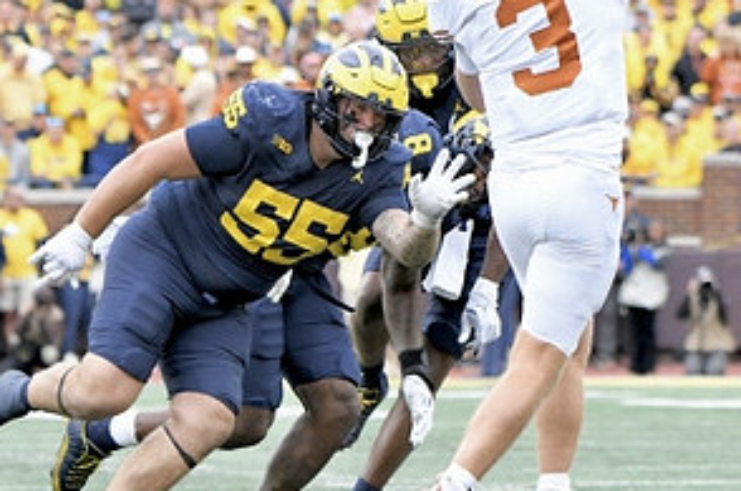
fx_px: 11857
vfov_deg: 2.4
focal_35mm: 577
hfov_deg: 3.6
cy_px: 131
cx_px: 524
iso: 1600
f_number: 5.3
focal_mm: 195
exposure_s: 1/1000
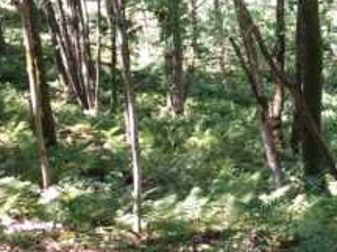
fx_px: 652
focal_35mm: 67
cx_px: 271
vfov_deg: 21.9
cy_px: 111
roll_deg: +2.4
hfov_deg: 28.3
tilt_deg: -23.6
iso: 32
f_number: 2.2
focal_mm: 4.15
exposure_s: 1/33
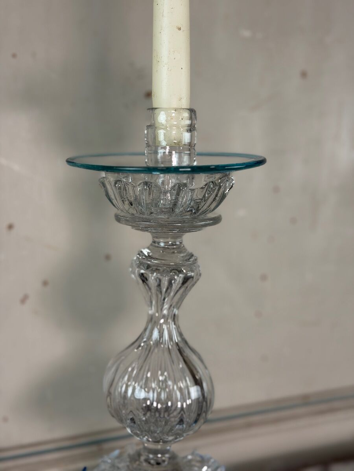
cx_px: 177
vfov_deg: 39.7
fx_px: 654
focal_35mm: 48
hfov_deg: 30.3
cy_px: 236
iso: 80
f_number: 1.78
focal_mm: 6.76
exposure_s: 1/100
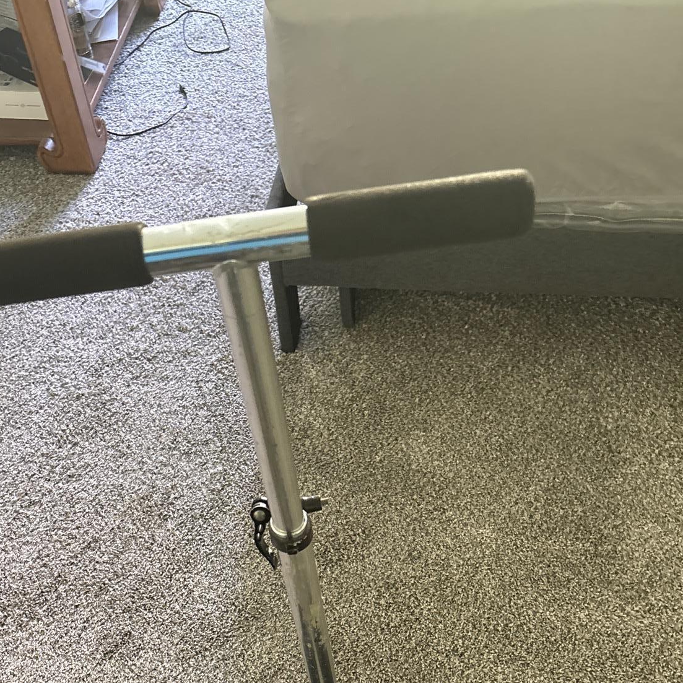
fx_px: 893
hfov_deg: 41.7
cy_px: 591
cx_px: 282
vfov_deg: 39.4
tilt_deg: -57.5
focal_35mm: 40
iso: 500
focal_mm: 5.96
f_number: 1.6
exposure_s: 1/40
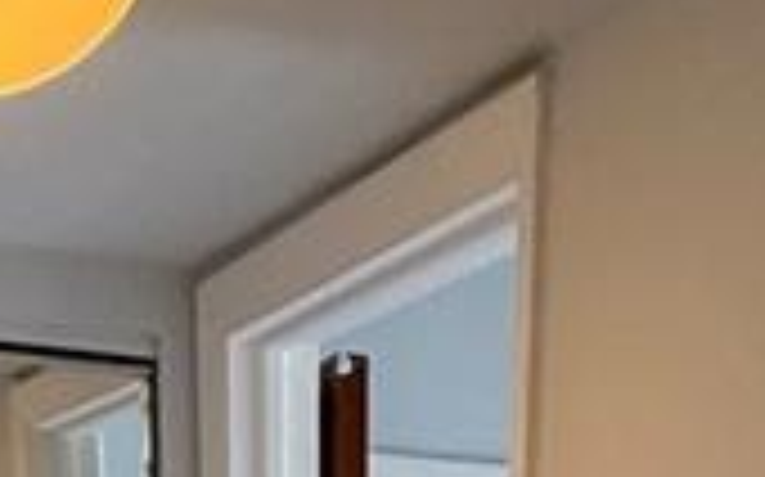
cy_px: 1755
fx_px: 2188
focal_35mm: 105
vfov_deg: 8.4
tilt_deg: -23.9
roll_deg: -3.1
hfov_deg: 19.8
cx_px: 508
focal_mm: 2.22
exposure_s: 1/120
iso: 200
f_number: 2.2
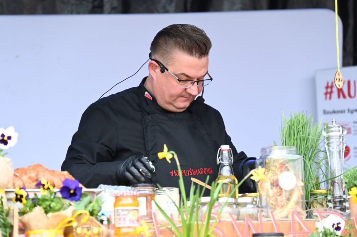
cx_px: 178
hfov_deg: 12.1
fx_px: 1684
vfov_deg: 8.1
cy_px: 118
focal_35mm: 170
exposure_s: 1/400
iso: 2000
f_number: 6.3
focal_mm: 170
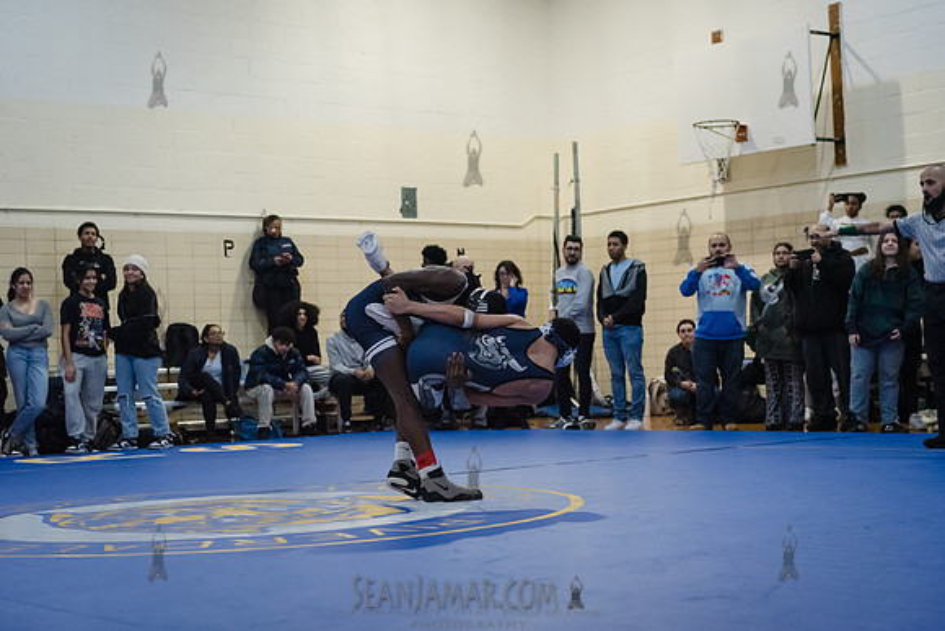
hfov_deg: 32.6
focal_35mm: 62
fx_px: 1618
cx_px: 472
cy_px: 316
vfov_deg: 22.0
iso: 8000
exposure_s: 1/400
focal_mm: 58
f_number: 3.2
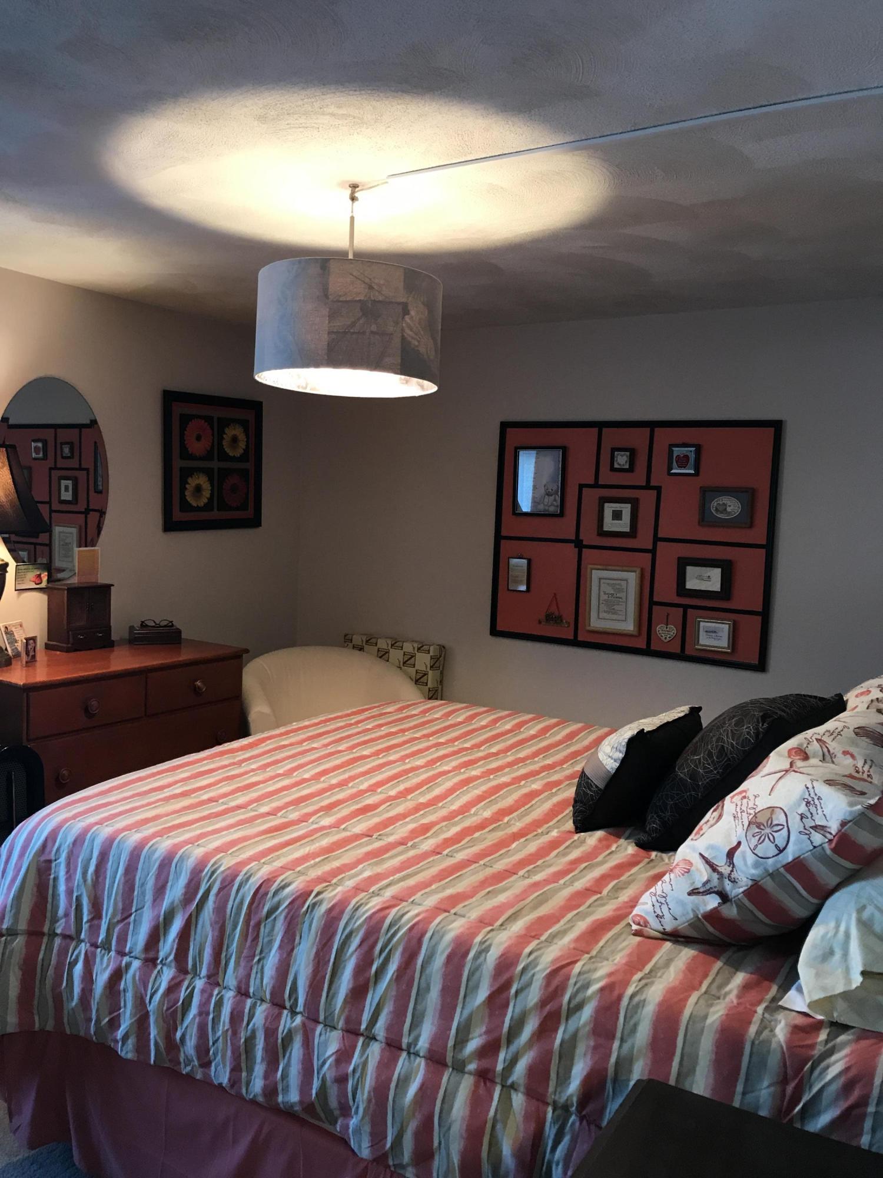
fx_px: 952
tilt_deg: -4.4
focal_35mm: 28
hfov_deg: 49.7
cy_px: 589
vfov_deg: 63.4
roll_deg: -2.4
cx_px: 442
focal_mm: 3.99
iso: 50
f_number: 1.8
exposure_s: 1/15
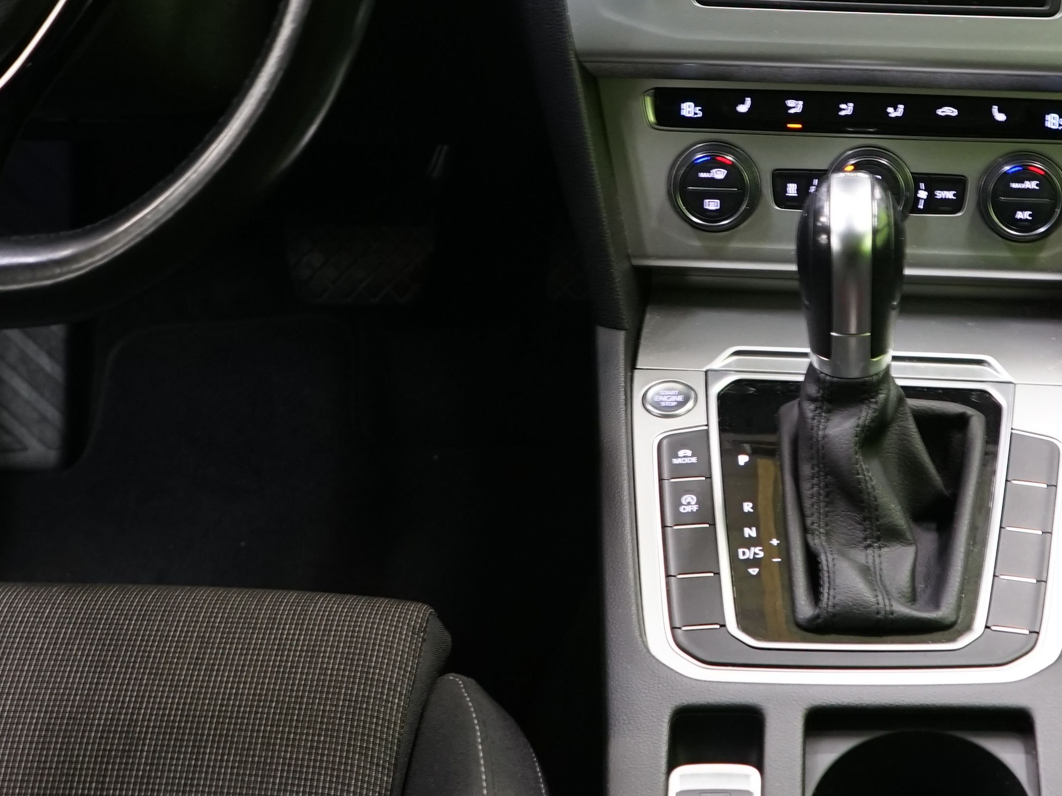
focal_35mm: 77
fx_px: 2362
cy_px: 218
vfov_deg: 19.0
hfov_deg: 24.9
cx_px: 851
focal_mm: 28
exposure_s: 1/8
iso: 800
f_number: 4.5
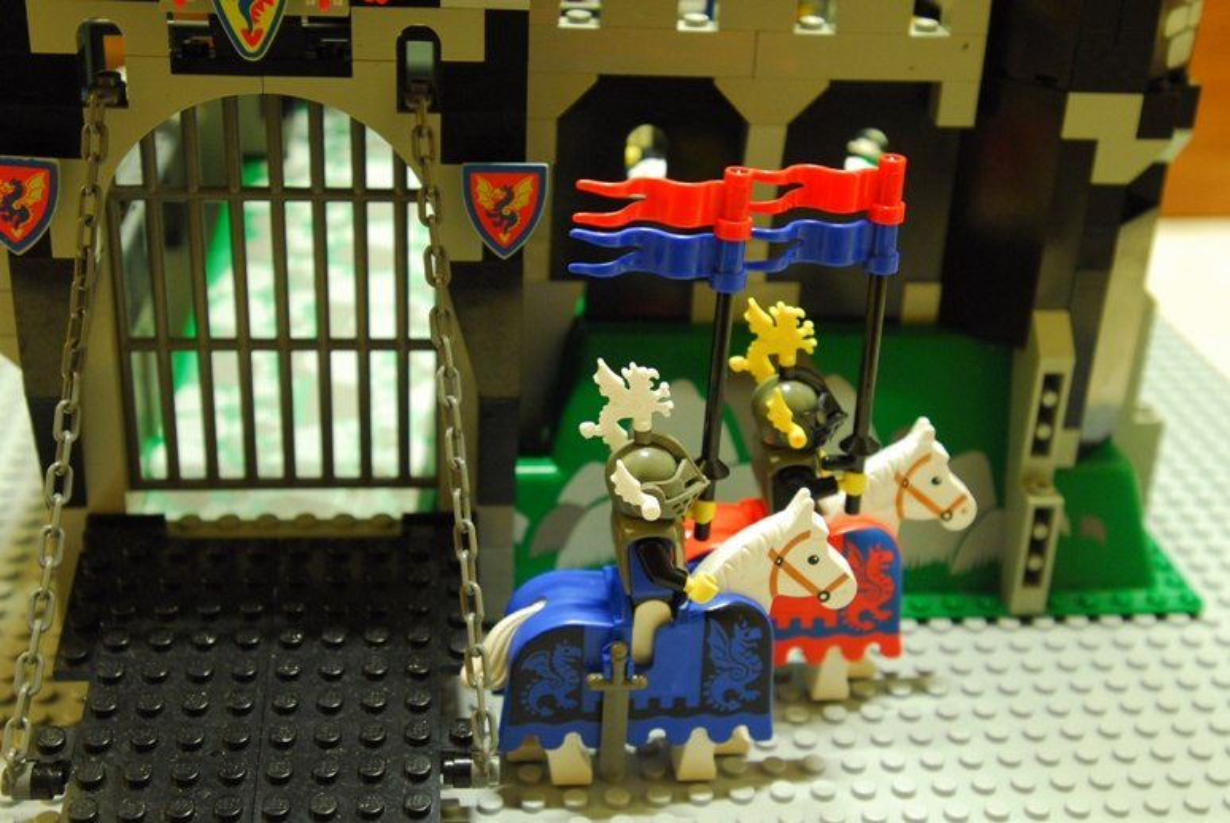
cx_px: 615
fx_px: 1642
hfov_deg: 41.1
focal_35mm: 48
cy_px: 412
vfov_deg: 28.1
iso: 800
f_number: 5
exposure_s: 1/4
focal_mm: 32
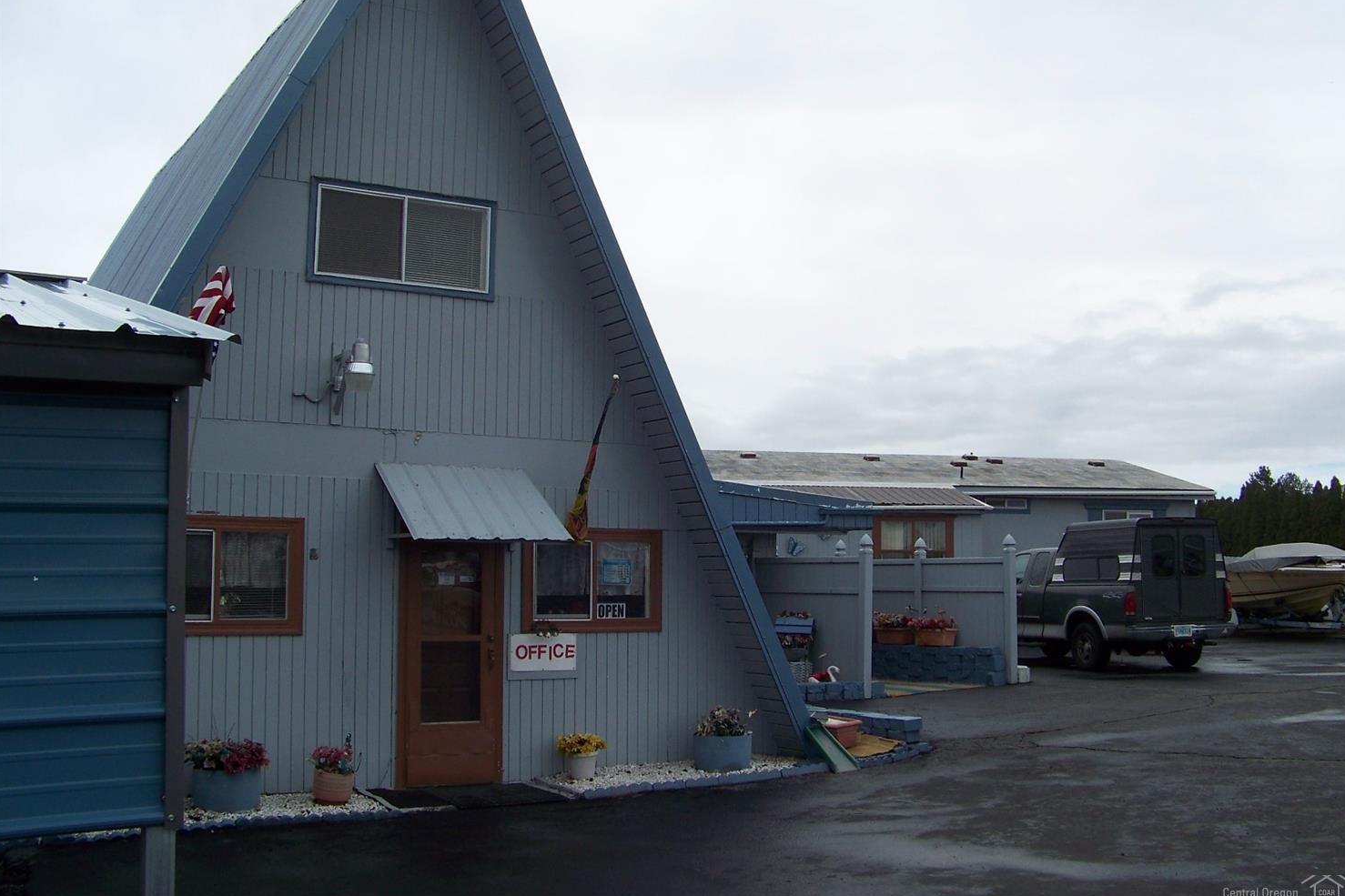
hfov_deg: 50.7
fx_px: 1419
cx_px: 678
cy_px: 420
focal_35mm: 38
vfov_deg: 35.0
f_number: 4
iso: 64
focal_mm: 5.85
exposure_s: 1/640
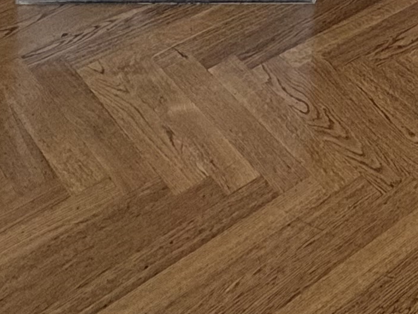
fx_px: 978
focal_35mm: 81
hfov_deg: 21.6
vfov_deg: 12.3
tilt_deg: -3.9
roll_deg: -0.6
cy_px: -529
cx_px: 555
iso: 80
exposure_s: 1/99
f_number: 2.2
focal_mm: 2.22
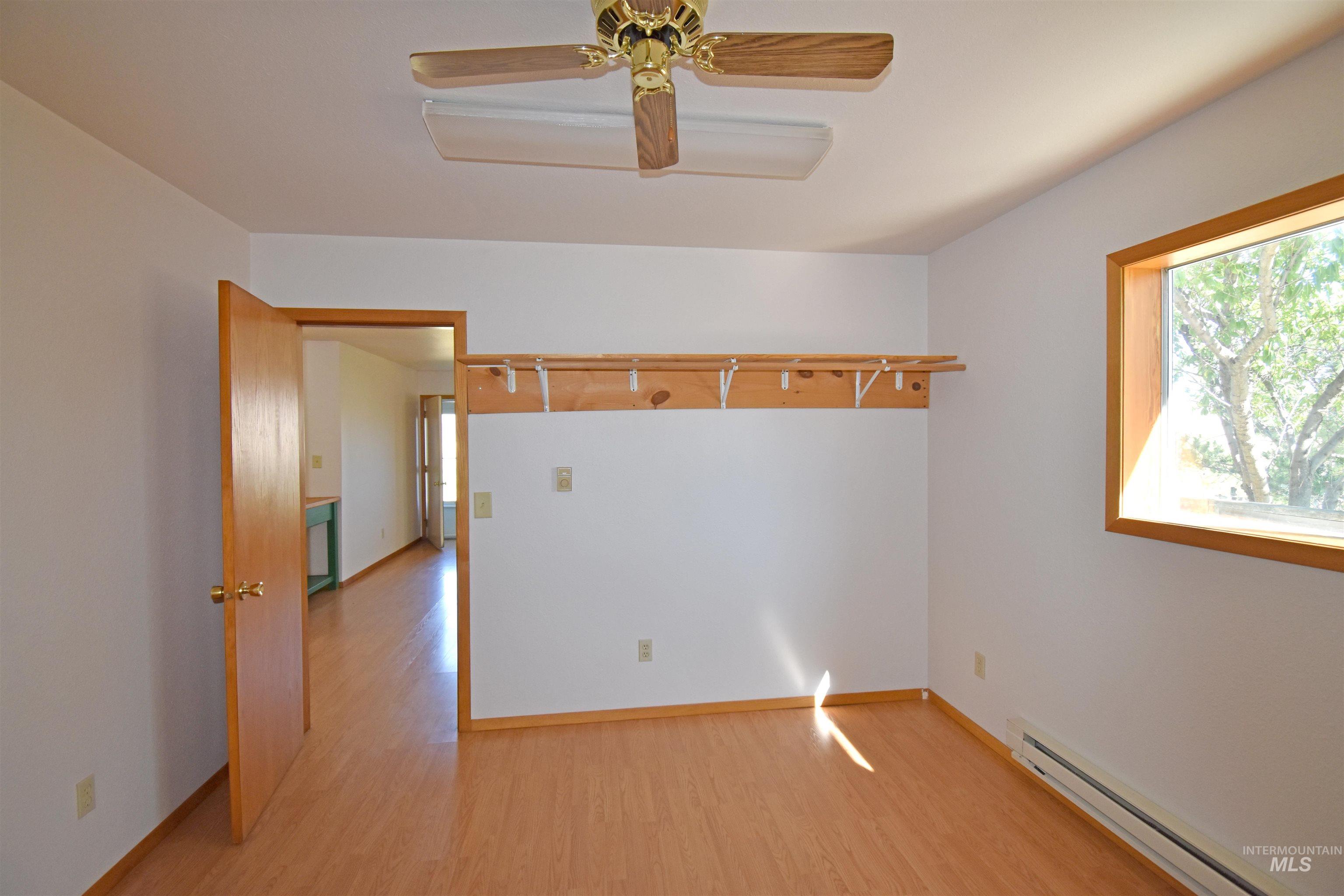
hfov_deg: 100.4
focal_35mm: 15
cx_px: 672
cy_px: 448
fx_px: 560
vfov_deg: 77.3
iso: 560
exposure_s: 1/125
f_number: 5.6
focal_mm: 10
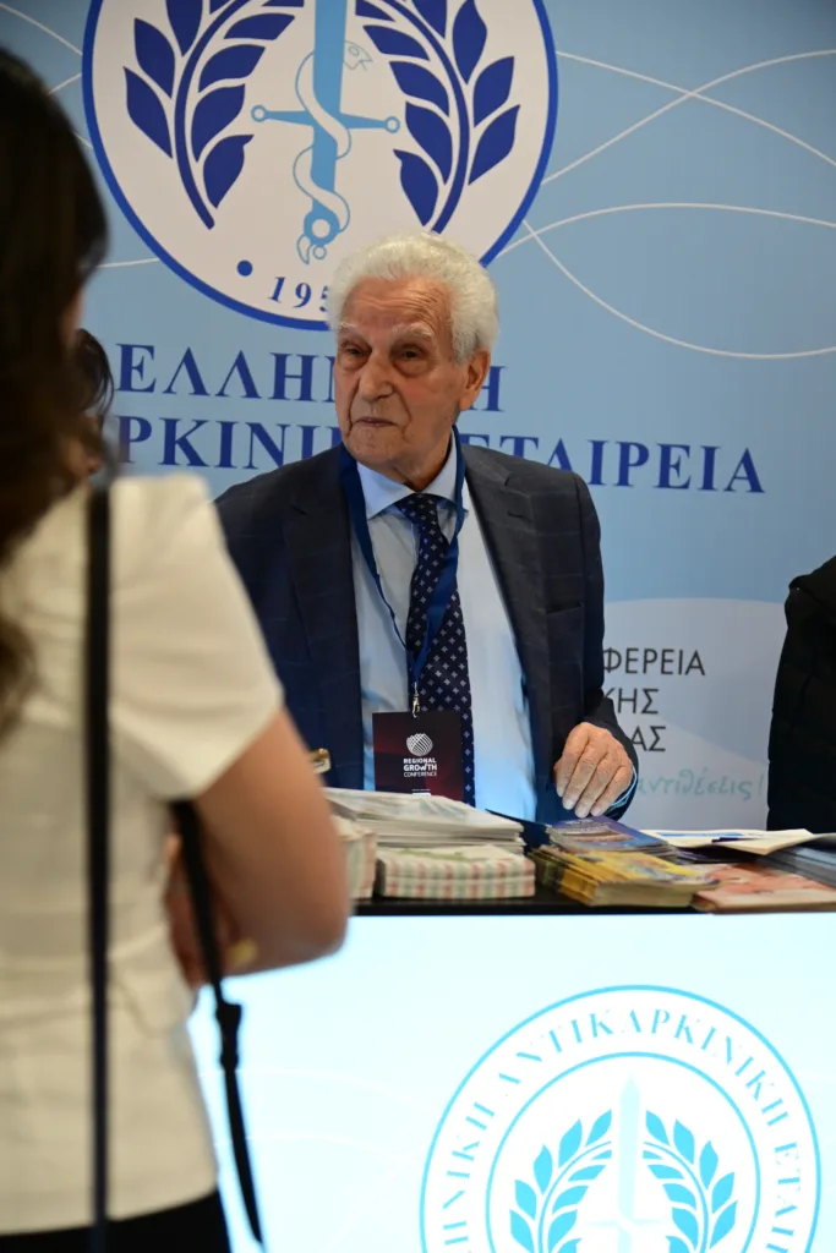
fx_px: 2611
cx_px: 418
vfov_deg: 27.0
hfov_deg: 18.2
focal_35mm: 75
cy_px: 626
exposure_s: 1/160
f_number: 4
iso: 2000
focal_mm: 75
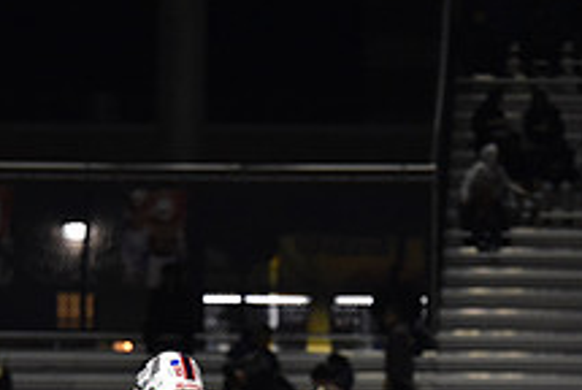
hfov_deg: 4.5
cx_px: 171
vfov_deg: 3.0
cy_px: 470
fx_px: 7414
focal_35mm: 458
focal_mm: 170
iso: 3600
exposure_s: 1/640
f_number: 2.8
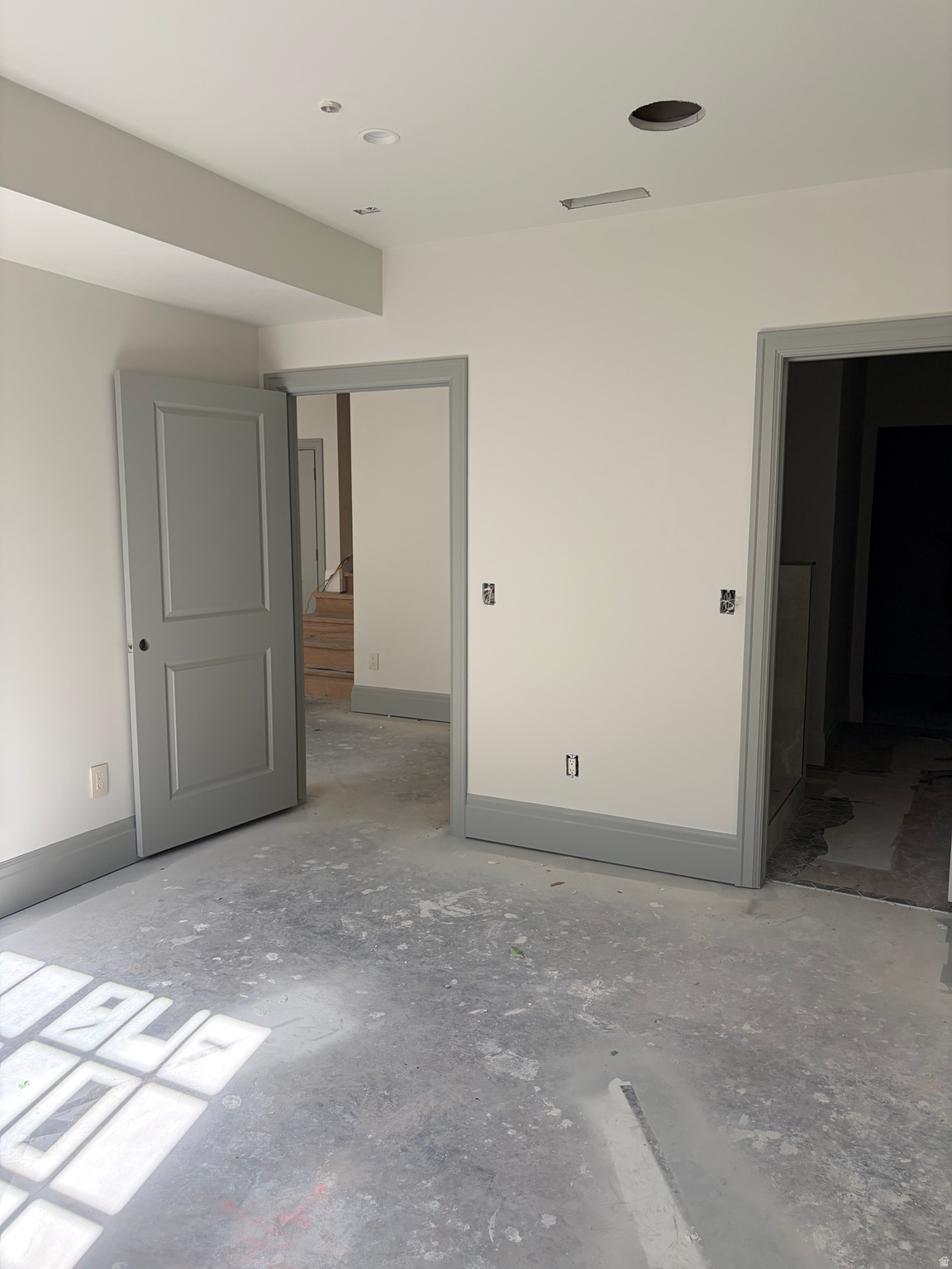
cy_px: 634
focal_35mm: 26
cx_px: 476
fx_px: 953
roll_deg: -1.1
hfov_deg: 53.1
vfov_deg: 67.3
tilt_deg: -6.6
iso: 100
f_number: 1.6
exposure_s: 1/220
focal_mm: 5.96
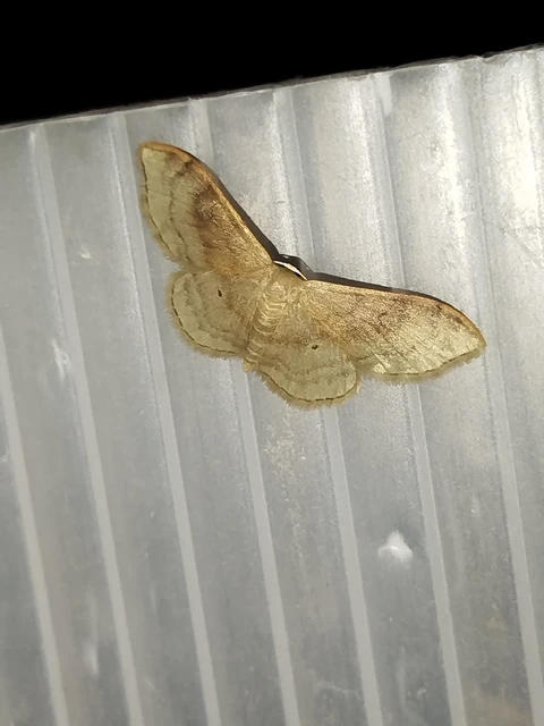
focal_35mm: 81
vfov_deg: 24.1
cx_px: 272
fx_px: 1697
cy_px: 363
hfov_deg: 18.2
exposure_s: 1/50
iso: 125
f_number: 1.7
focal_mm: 5.31
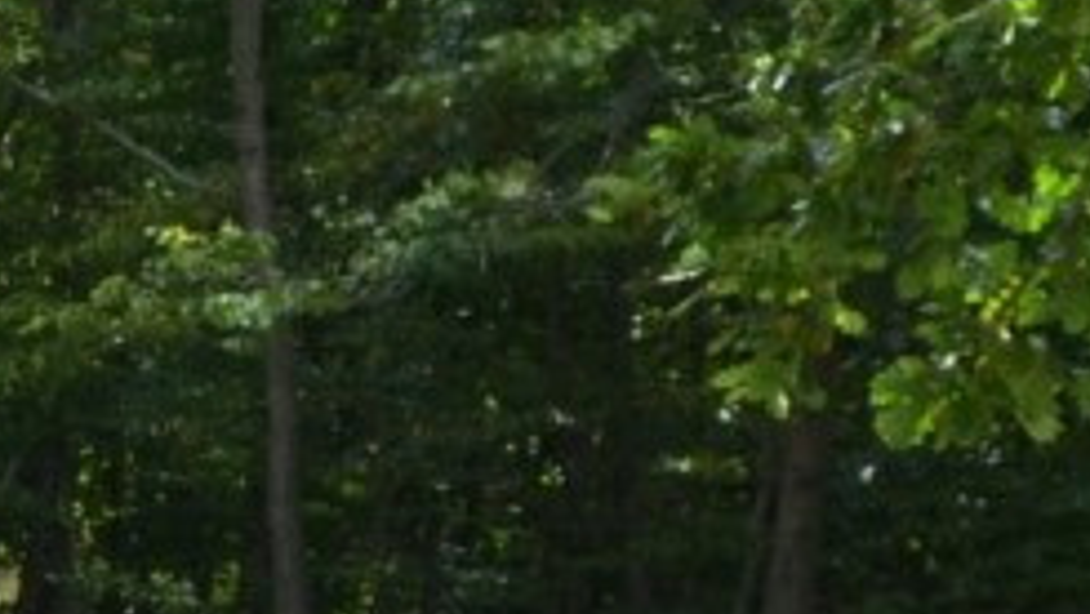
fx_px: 5407
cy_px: 845
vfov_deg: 6.4
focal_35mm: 187
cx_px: -943
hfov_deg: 10.7
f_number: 8
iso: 180
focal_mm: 18
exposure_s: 1/125
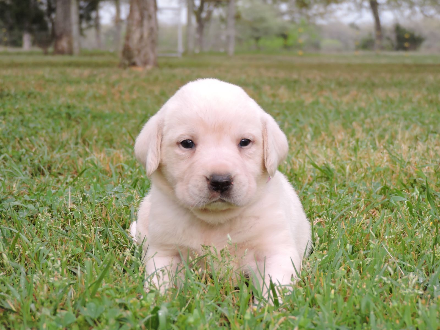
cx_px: 220
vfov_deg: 14.8
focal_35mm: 100
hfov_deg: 19.6
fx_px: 1271
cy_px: 165
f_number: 4.1
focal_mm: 17.8
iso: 280
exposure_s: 1/400
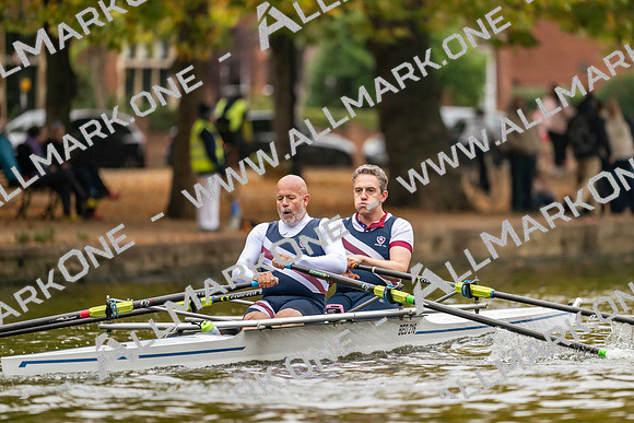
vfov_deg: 3.4
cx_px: 317
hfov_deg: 5.2
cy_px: 212
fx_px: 7046
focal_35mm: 400
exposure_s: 1/2500
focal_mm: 400
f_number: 4.5
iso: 2200
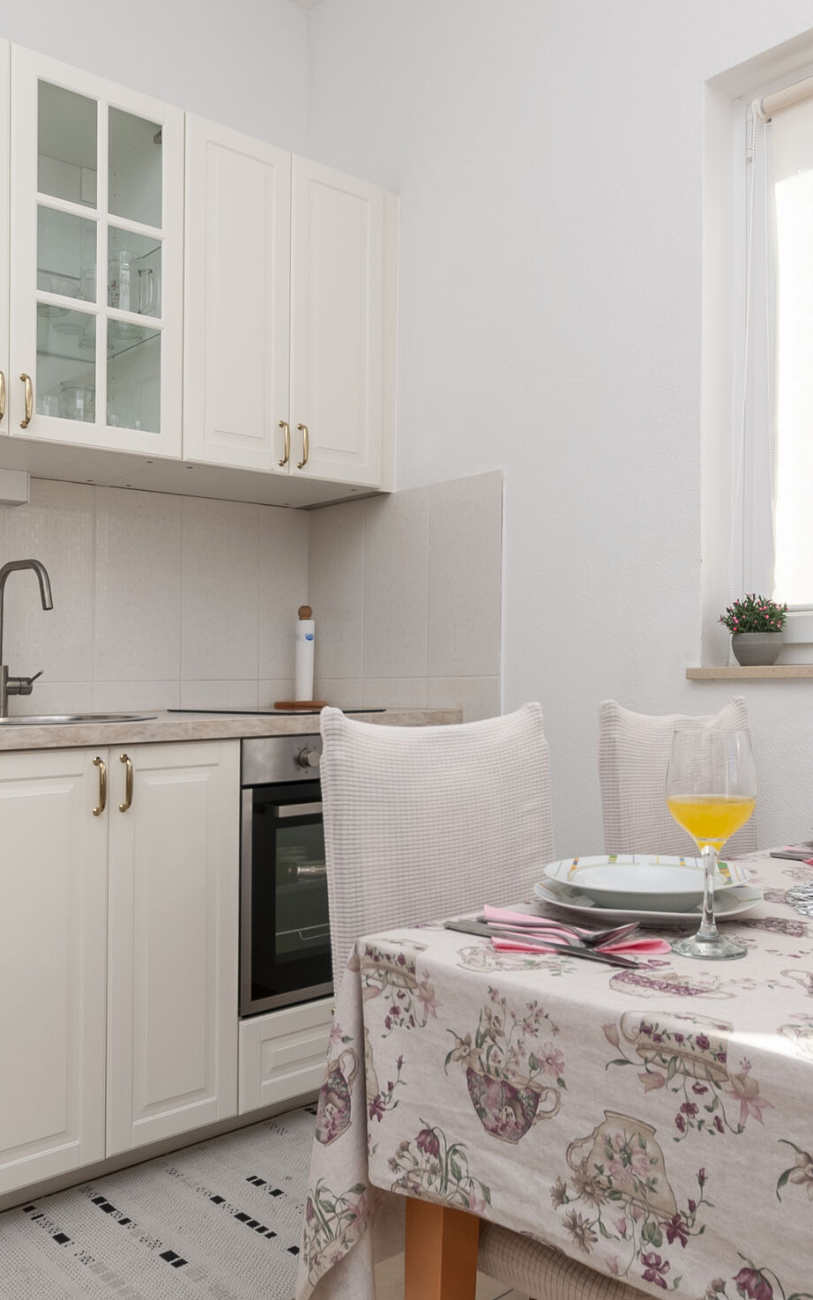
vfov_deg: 64.6
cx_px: 375
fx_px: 1028
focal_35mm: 29
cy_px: 654
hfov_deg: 43.1
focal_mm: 10
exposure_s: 1/200
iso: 100
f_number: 8
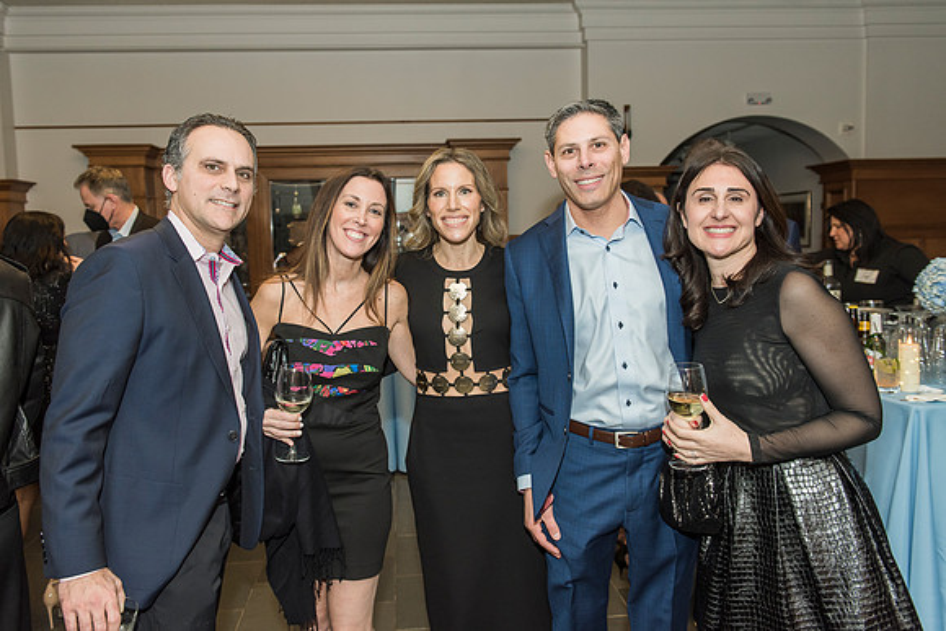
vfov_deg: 44.4
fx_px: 772
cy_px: 300
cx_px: 450
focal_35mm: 29
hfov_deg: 62.9
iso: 1250
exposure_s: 1/100
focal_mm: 28
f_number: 4
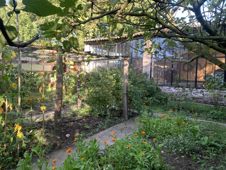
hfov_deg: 67.3
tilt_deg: -1.3
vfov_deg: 53.1
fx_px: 170
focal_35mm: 26
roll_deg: -3.0
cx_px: 113
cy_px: 85
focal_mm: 4.25
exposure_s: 1/122
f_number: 1.8
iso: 32
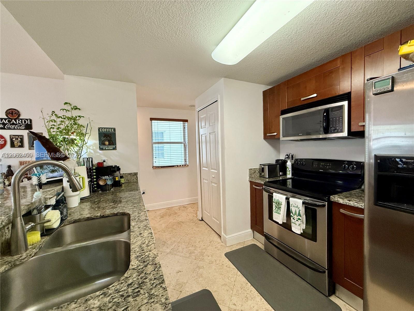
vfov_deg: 85.7
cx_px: 207
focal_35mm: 14
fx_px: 167
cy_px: 156
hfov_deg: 102.1
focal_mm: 2.22
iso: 500
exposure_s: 1/120
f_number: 2.2
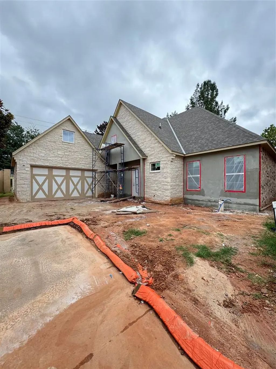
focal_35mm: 14
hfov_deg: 85.7
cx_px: 138
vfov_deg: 102.1
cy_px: 184
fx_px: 149
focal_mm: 2.22
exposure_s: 1/386
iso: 40
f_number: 2.2
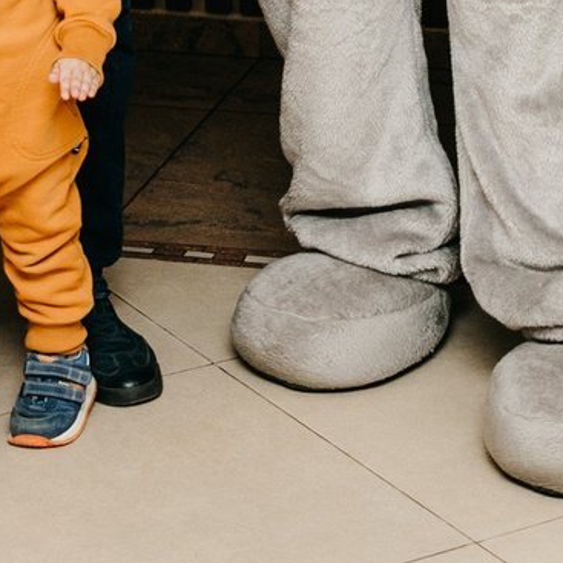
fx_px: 3036
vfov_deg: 10.2
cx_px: 322
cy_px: -314
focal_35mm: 165
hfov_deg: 10.6
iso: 160
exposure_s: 1/160
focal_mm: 27
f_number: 4
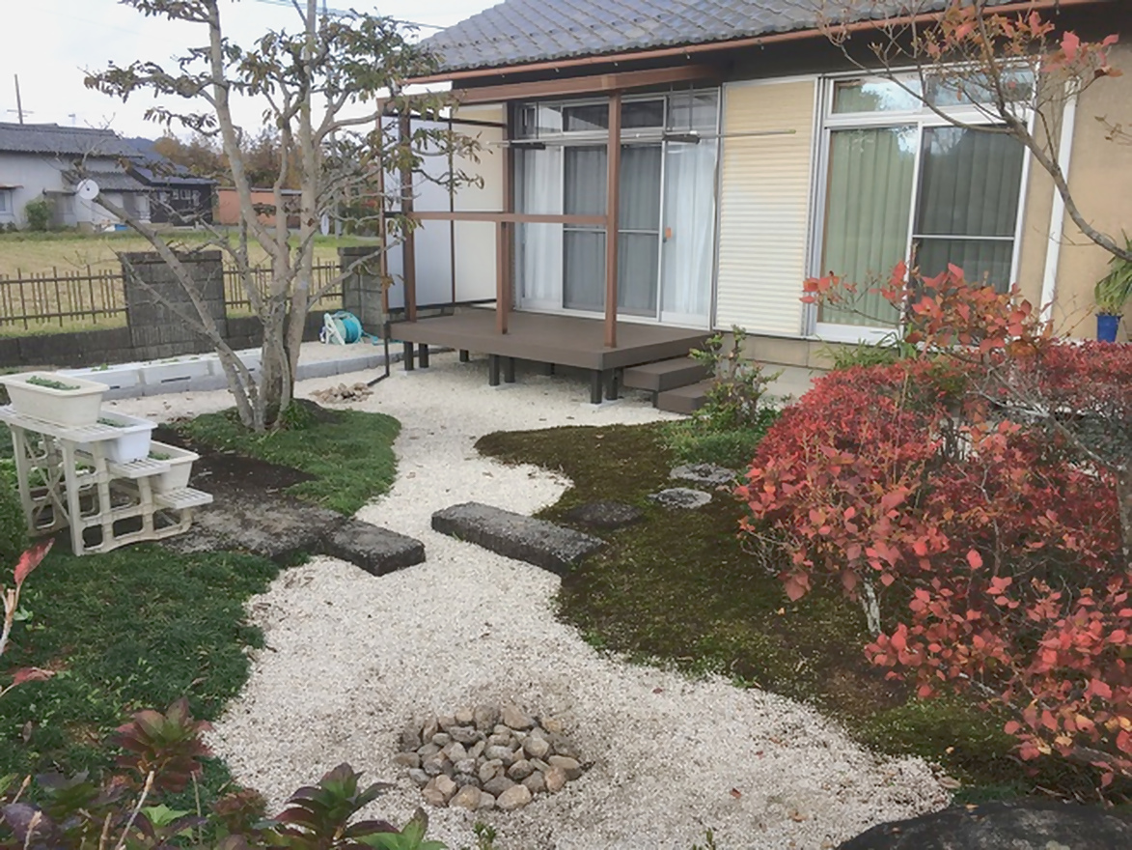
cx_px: 566
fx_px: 948
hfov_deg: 61.7
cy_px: 425
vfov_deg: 48.2
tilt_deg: -15.2
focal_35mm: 29
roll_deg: -0.4
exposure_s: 1/334
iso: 25
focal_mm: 4.15
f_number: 2.2
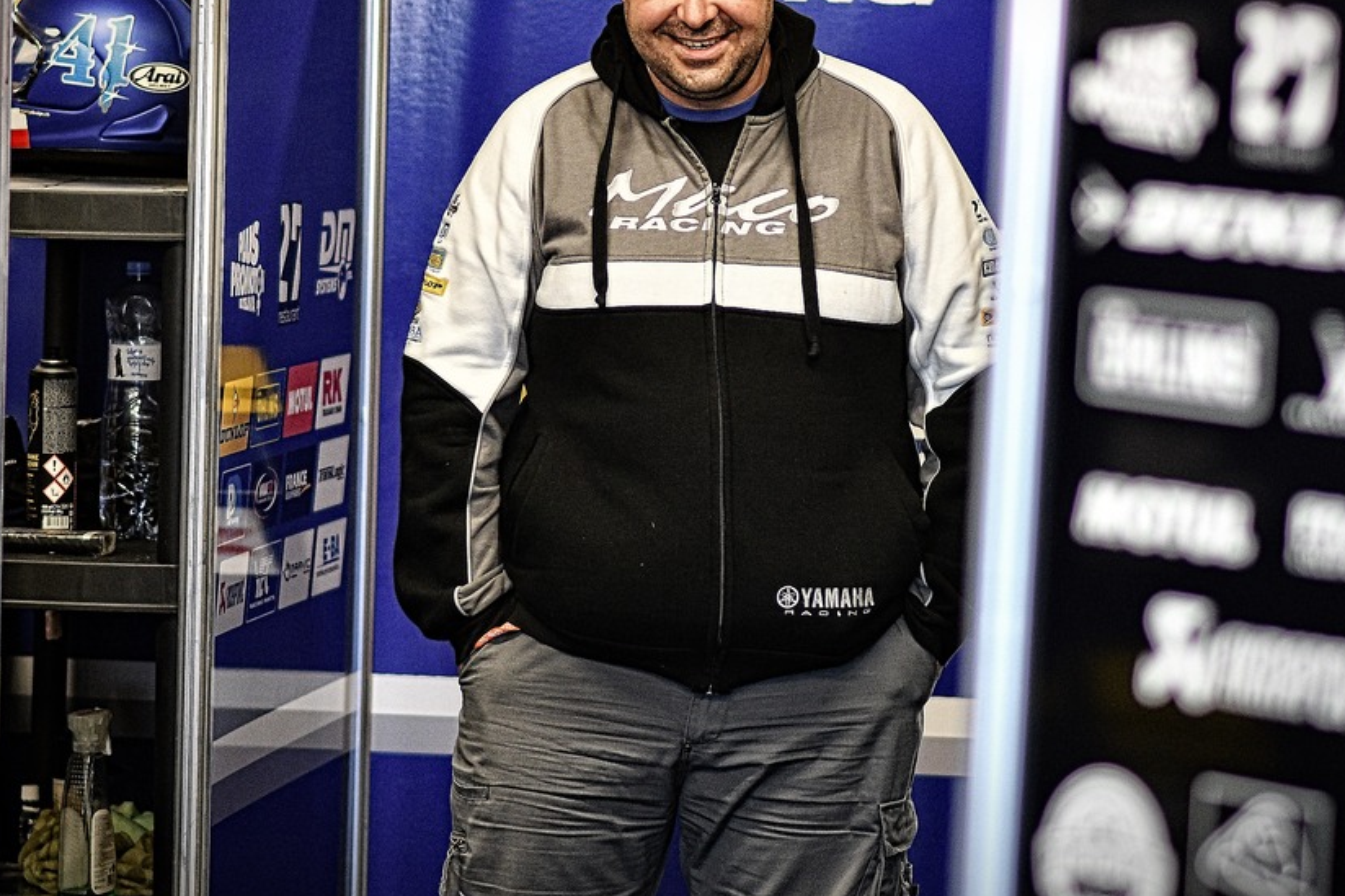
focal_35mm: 186
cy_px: 356
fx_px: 6937
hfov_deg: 11.1
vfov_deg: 7.4
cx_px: 677
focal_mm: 85
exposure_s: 1/320
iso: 900
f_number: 2.2
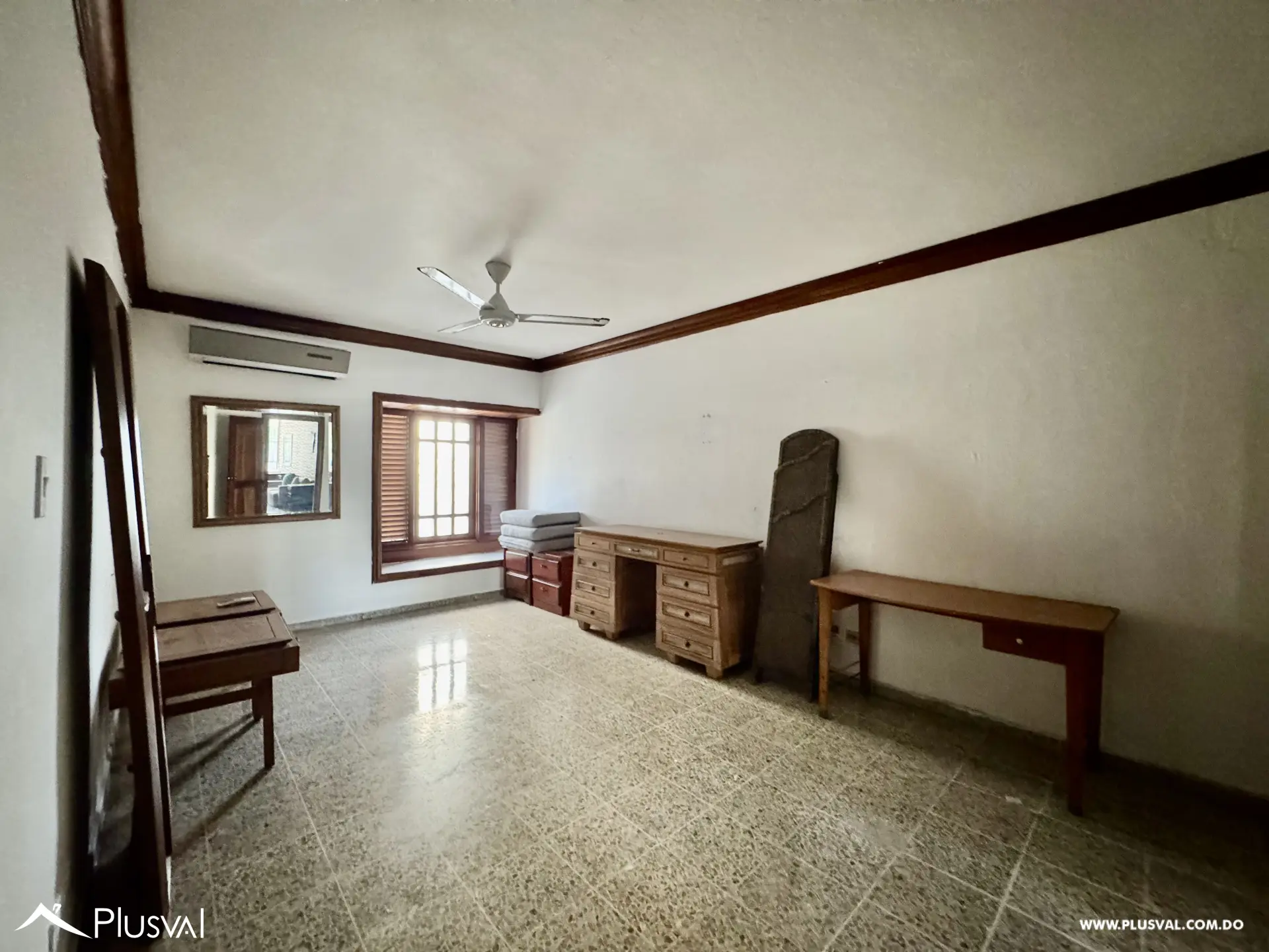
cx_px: 634
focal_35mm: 14
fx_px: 513
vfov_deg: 85.7
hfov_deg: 102.1
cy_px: 476
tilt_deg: -1.4
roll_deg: -0.4
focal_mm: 2.22
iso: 800
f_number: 2.2
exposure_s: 1/60
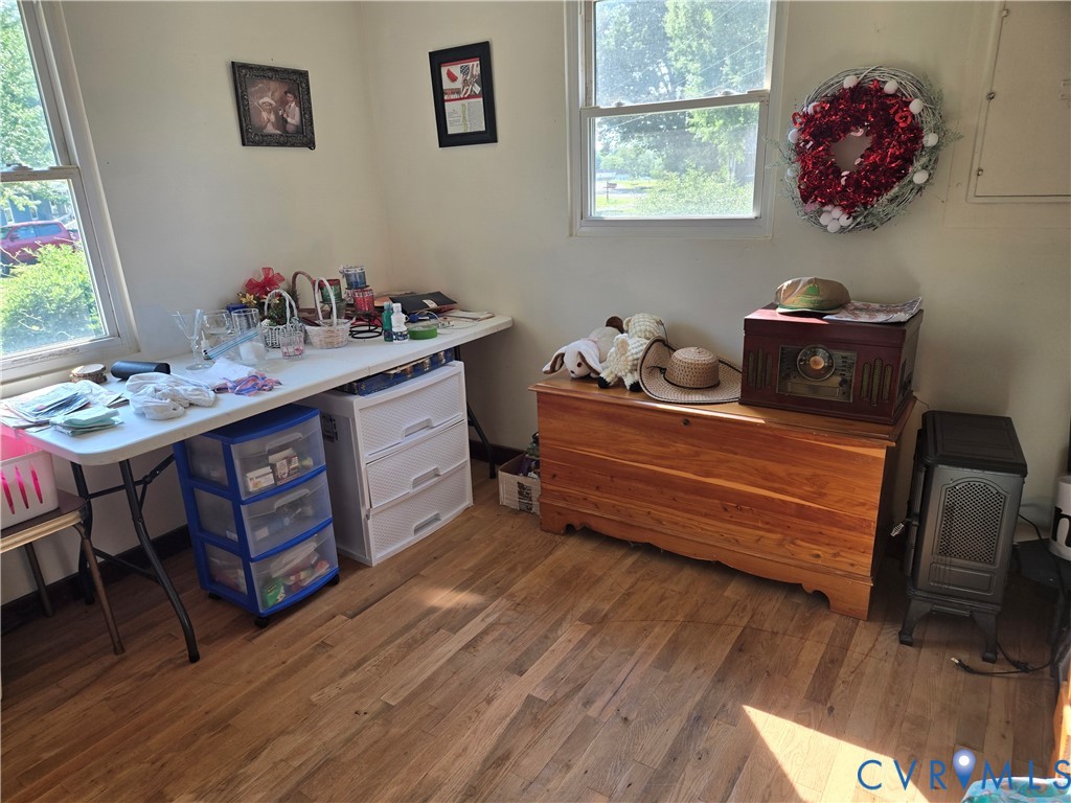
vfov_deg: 58.9
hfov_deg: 73.9
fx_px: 712
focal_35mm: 23
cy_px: 402
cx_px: 536
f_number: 1.8
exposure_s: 1/180
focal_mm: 5.4
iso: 50
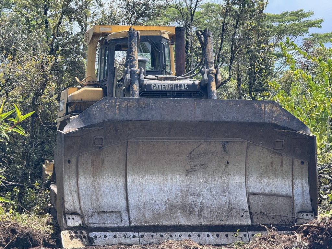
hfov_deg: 16.4
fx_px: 1151
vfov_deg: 12.3
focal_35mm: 120
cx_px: 166
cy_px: 124
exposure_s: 1/426
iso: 50
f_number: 2.8
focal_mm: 15.66
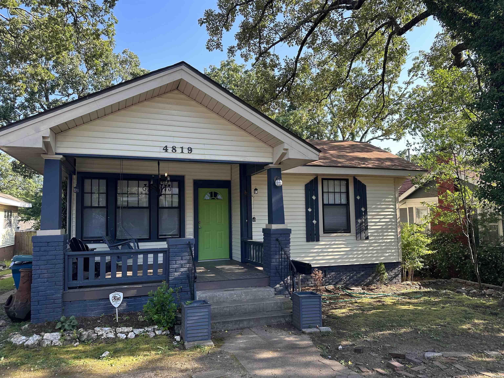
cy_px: 189
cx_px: 252
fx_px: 349
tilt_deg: +4.4
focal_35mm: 24
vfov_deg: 56.8
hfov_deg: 71.6
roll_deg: +1.1
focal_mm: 6.86
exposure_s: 1/615
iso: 80
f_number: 1.78
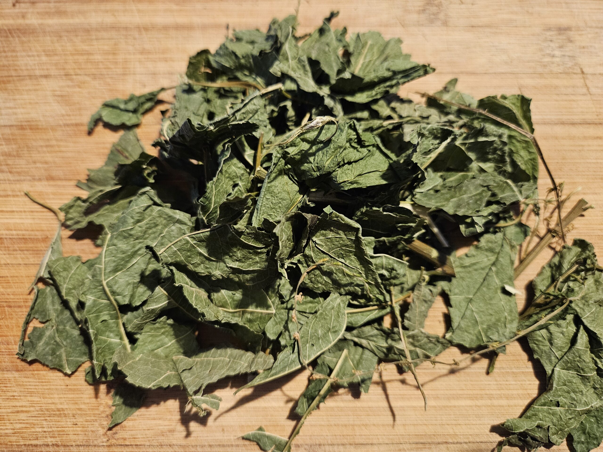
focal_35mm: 23
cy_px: 226
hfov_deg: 73.9
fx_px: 401
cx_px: 302
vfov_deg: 58.9
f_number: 1.8
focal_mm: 5.4
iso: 800
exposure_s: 1/25
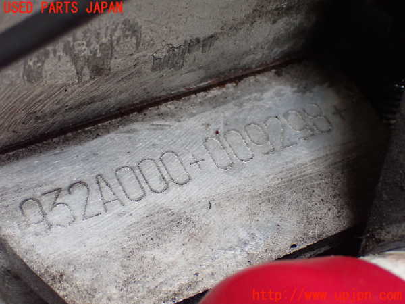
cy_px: 152
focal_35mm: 67
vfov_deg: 21.9
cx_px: 202
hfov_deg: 29.0
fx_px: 784
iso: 1250
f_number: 3.8
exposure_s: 1/60
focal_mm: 11.88
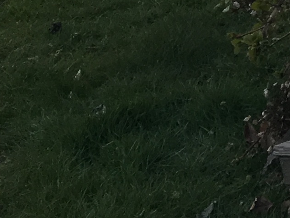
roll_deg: +3.4
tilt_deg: -14.1
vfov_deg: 7.4
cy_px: -356
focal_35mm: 184
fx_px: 1542
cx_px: 878
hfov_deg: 8.8
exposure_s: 1/229
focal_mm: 4.15
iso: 25
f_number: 2.2
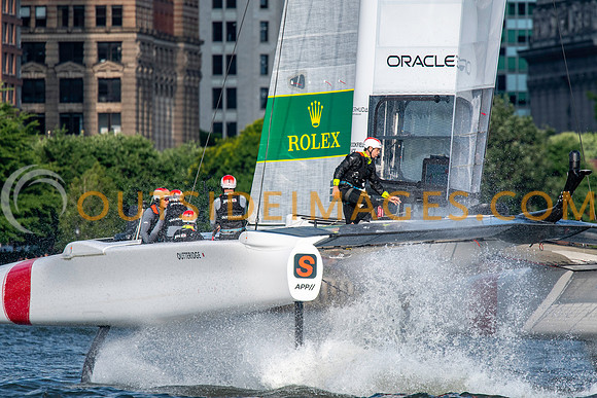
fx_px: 10449
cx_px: 298
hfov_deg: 3.3
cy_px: 199
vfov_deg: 2.2
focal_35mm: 630
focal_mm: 420
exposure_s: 1/2500
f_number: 5.6
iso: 500
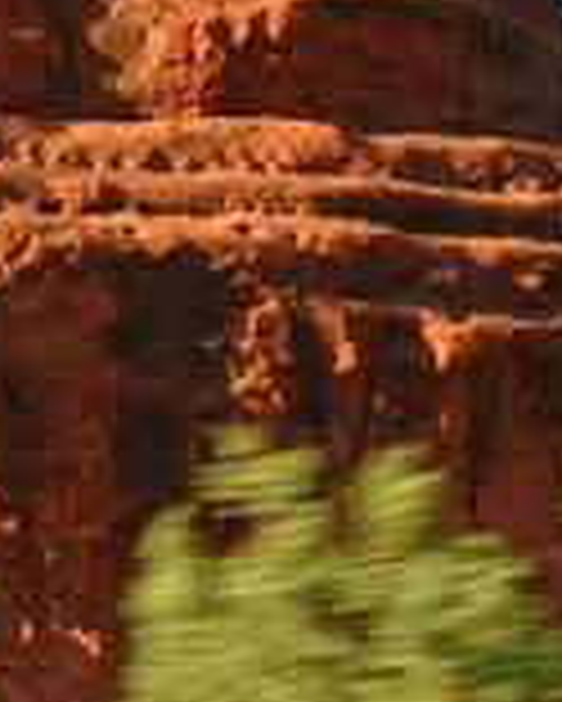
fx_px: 5567
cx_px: -638
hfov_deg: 5.6
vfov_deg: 7.2
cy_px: -18
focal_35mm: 268
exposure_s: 1/200
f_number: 3.6
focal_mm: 10.2
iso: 50
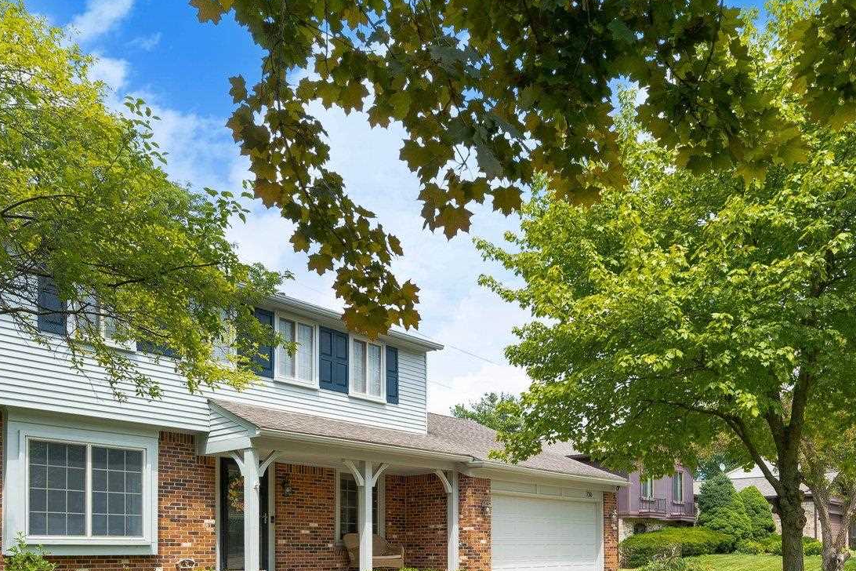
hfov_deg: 61.9
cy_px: 501
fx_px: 713
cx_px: 455
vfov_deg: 40.7
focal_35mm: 30
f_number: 7.1
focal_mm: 16
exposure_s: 1/200
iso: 200
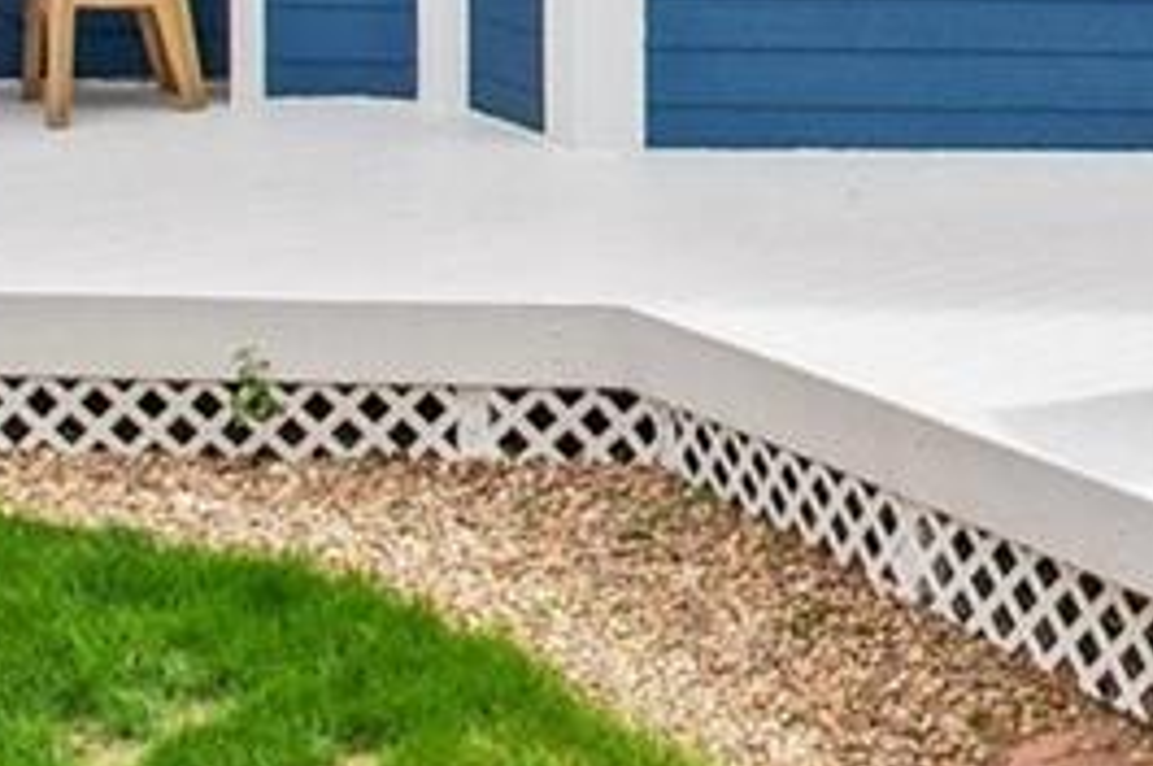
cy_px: -731
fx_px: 4254
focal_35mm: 133
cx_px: 1675
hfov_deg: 14.5
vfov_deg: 9.6
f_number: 2.8
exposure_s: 1/320
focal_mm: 8.4
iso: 120
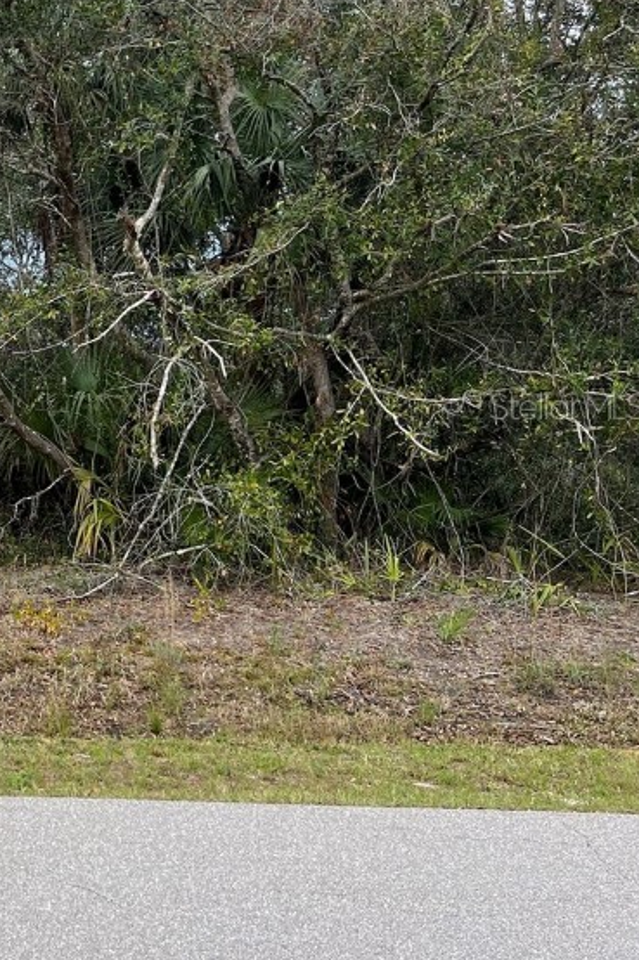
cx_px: -234
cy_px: 405
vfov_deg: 39.5
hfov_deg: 23.3
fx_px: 1332
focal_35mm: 50
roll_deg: +0.0
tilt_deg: +1.5
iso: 50
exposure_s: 1/718
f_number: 1.5
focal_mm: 5.7
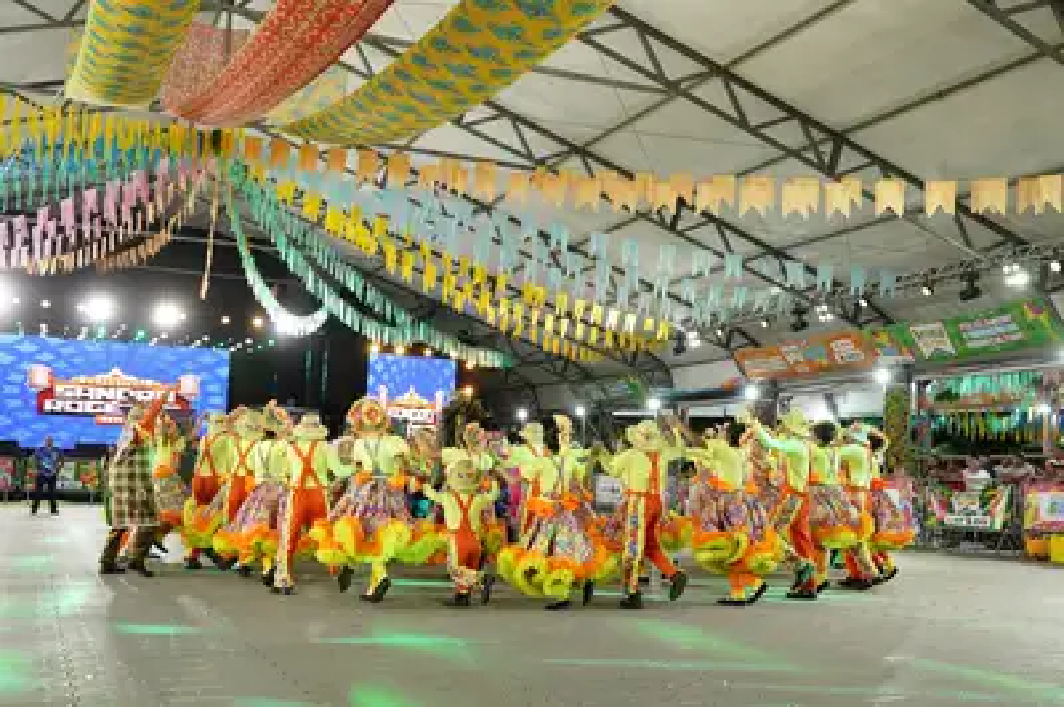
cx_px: 532
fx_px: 1063
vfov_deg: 36.8
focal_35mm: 36
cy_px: 354
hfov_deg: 53.2
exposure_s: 1/640
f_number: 2.8
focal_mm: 24
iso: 4000
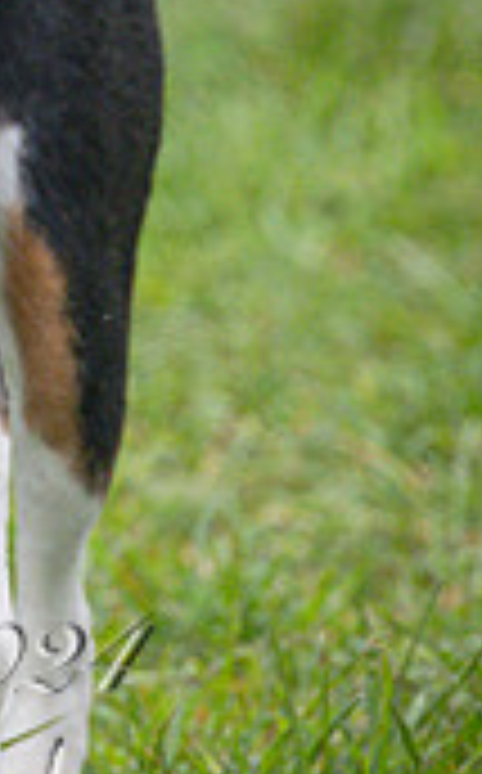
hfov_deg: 1.4
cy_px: 160
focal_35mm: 967
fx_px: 20392
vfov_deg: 2.2
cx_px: -811
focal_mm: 155
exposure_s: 1/2500
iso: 1250
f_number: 4
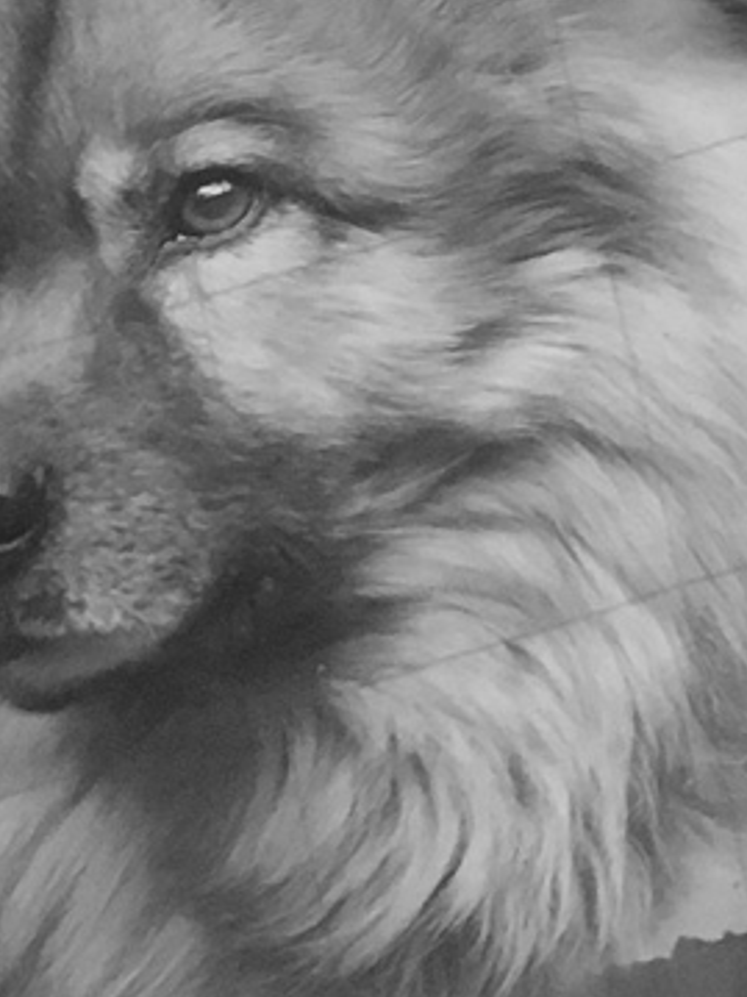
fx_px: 4290
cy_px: -1384
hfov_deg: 9.4
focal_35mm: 149
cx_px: 1447
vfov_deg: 11.1
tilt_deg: -77.6
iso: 125
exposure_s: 1/33
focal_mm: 4.15
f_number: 2.2
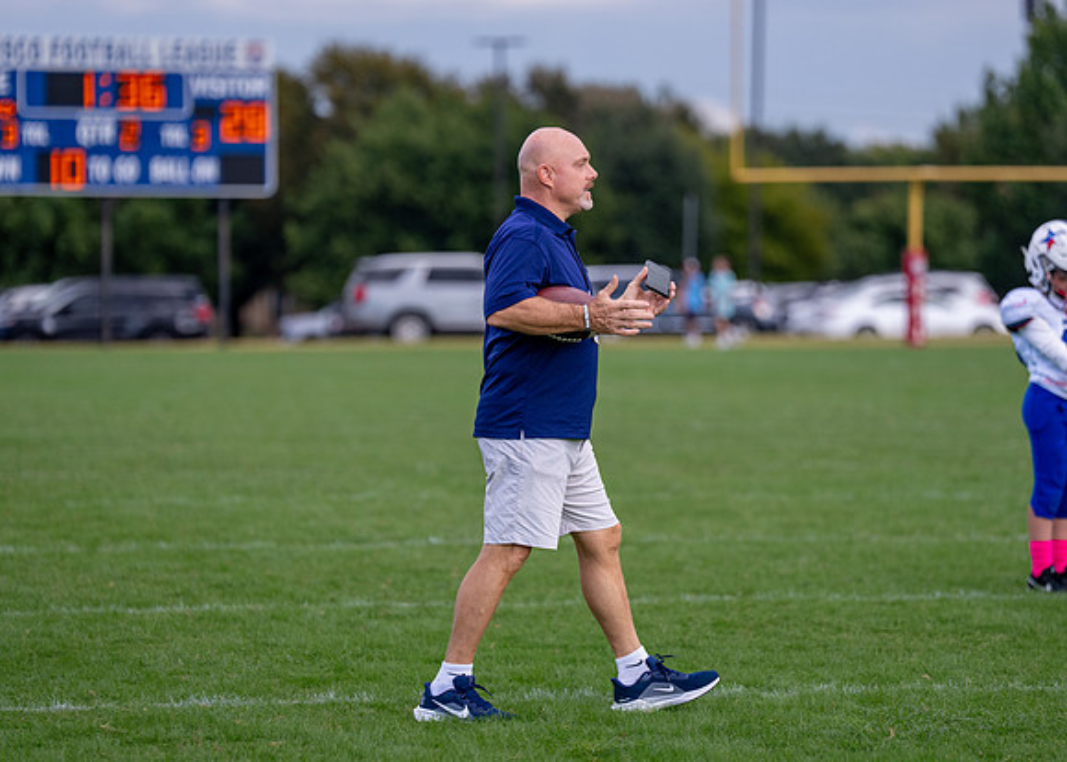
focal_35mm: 186
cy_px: 370
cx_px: 536
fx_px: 5638
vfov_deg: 7.7
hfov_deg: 10.8
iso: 500
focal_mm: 160
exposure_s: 1/3200
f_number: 2.8
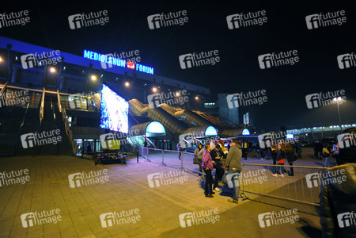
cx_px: 178
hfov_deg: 90.0
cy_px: 119
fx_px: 178
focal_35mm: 18
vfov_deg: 67.4
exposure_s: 1/25
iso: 2000
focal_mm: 18
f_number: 3.5
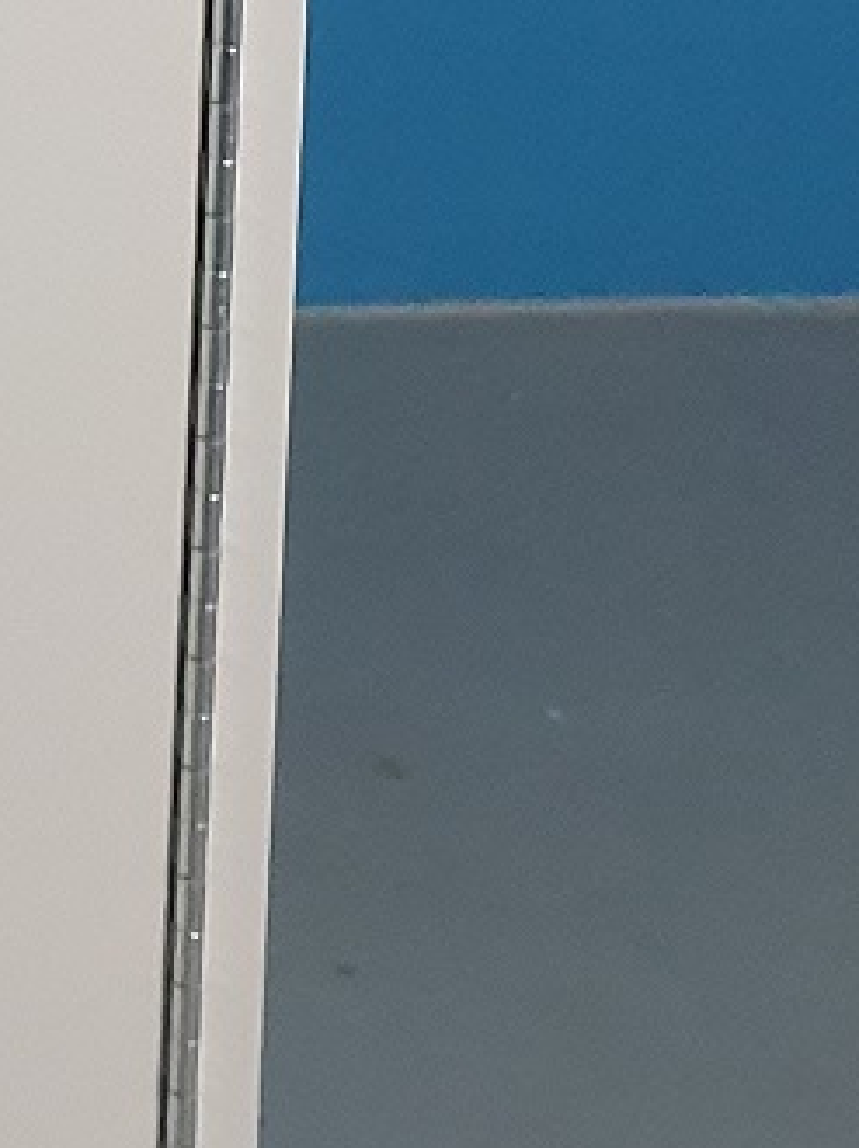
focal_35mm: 159
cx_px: -1534
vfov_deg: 11.2
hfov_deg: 8.2
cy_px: -1169
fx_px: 5268
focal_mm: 4.3
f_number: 2.4
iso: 250
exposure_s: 1/33
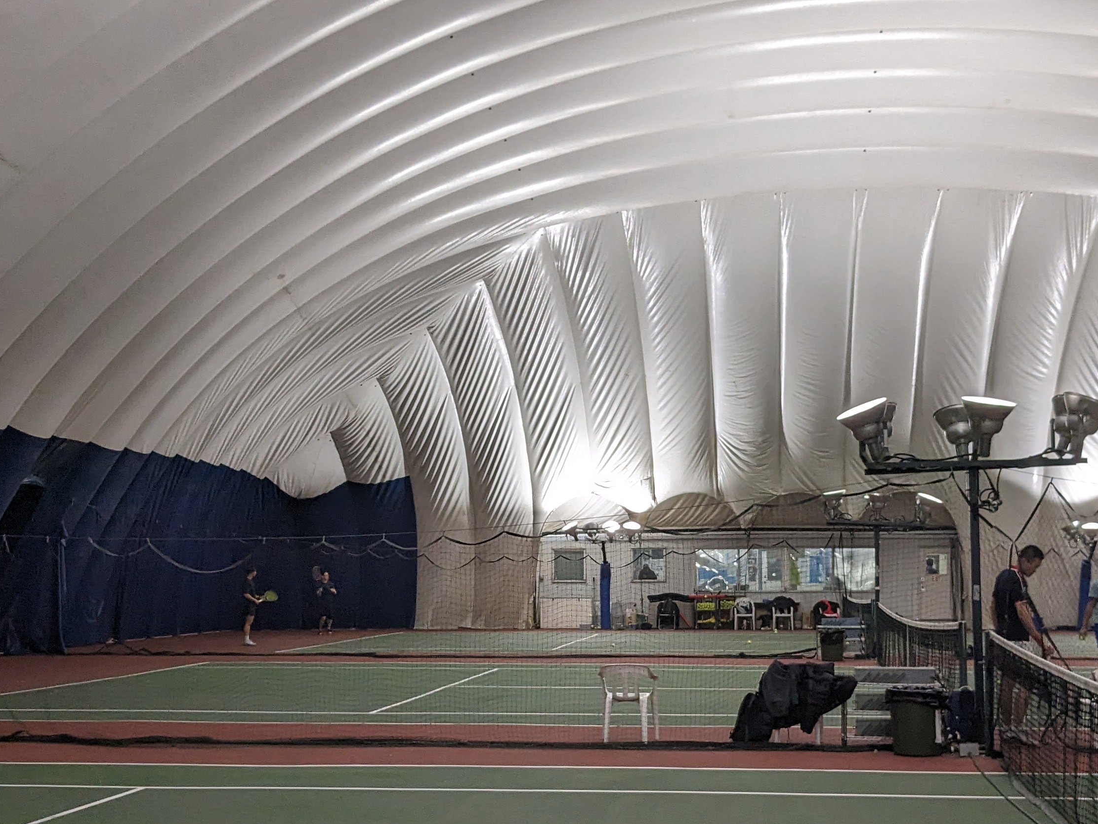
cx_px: 581
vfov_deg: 29.5
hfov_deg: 38.9
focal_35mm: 49
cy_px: 538
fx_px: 1554
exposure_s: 1/155
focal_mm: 4.38
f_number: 1.73
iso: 65
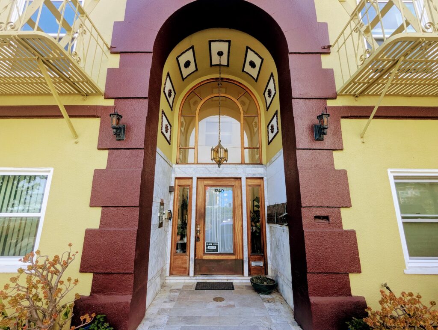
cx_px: 219
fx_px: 203
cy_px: 165
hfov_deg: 94.4
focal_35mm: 16
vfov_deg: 78.2
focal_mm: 2.35
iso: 42
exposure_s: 1/186
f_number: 2.2
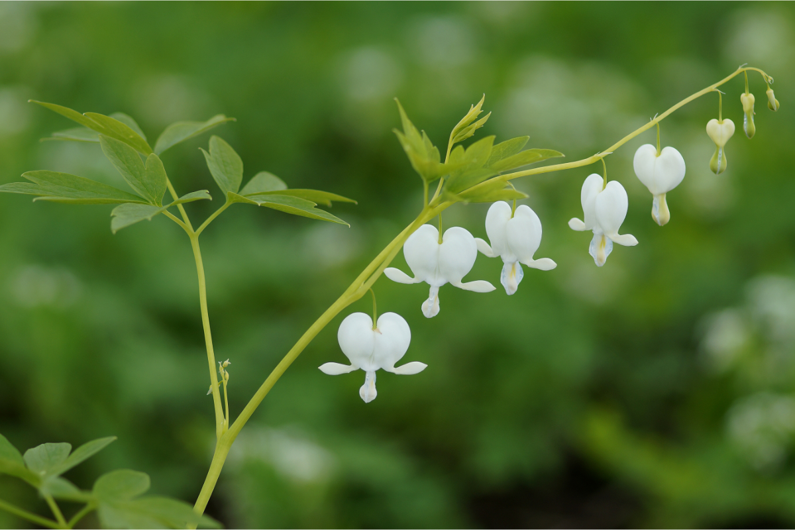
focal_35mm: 150
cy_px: 265
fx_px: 3312
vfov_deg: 9.1
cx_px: 398
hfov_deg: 13.7
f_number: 2.8
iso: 100
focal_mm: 100
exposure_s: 1/400
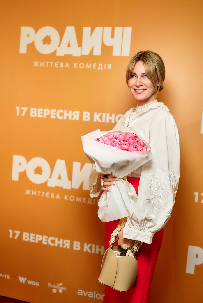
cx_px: 102
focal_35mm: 36
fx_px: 304
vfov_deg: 53.1
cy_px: 152
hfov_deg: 36.9
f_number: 1.4
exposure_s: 1/200
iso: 250
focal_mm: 24
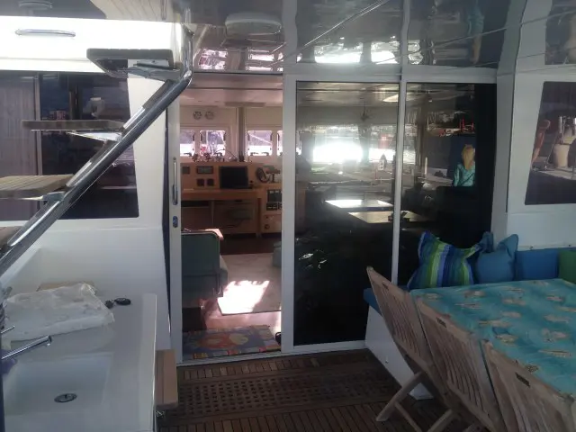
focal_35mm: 35
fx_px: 582
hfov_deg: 52.6
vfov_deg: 40.7
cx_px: 288
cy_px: 216
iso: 50
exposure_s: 1/254
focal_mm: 4.28
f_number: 2.4
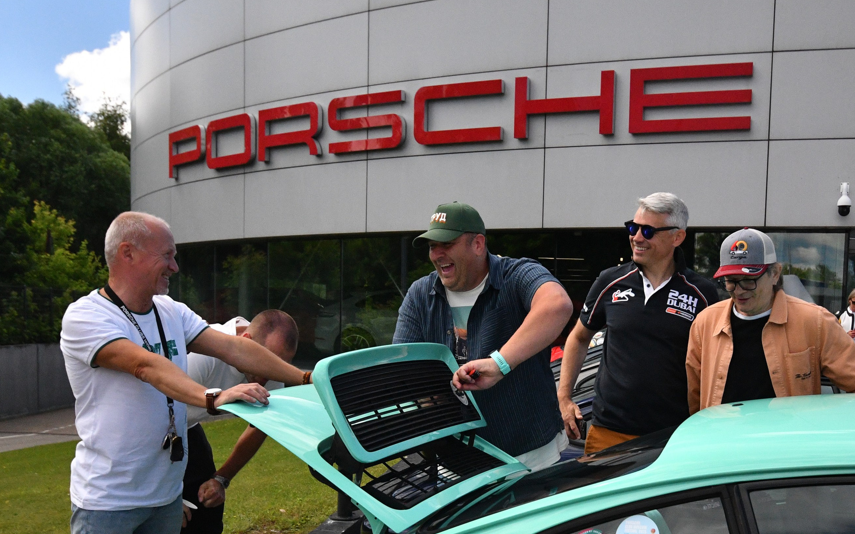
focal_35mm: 48
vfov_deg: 26.4
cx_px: 517
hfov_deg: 41.6
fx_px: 1118
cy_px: 414
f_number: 5.6
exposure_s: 1/2000
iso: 2000
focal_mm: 20
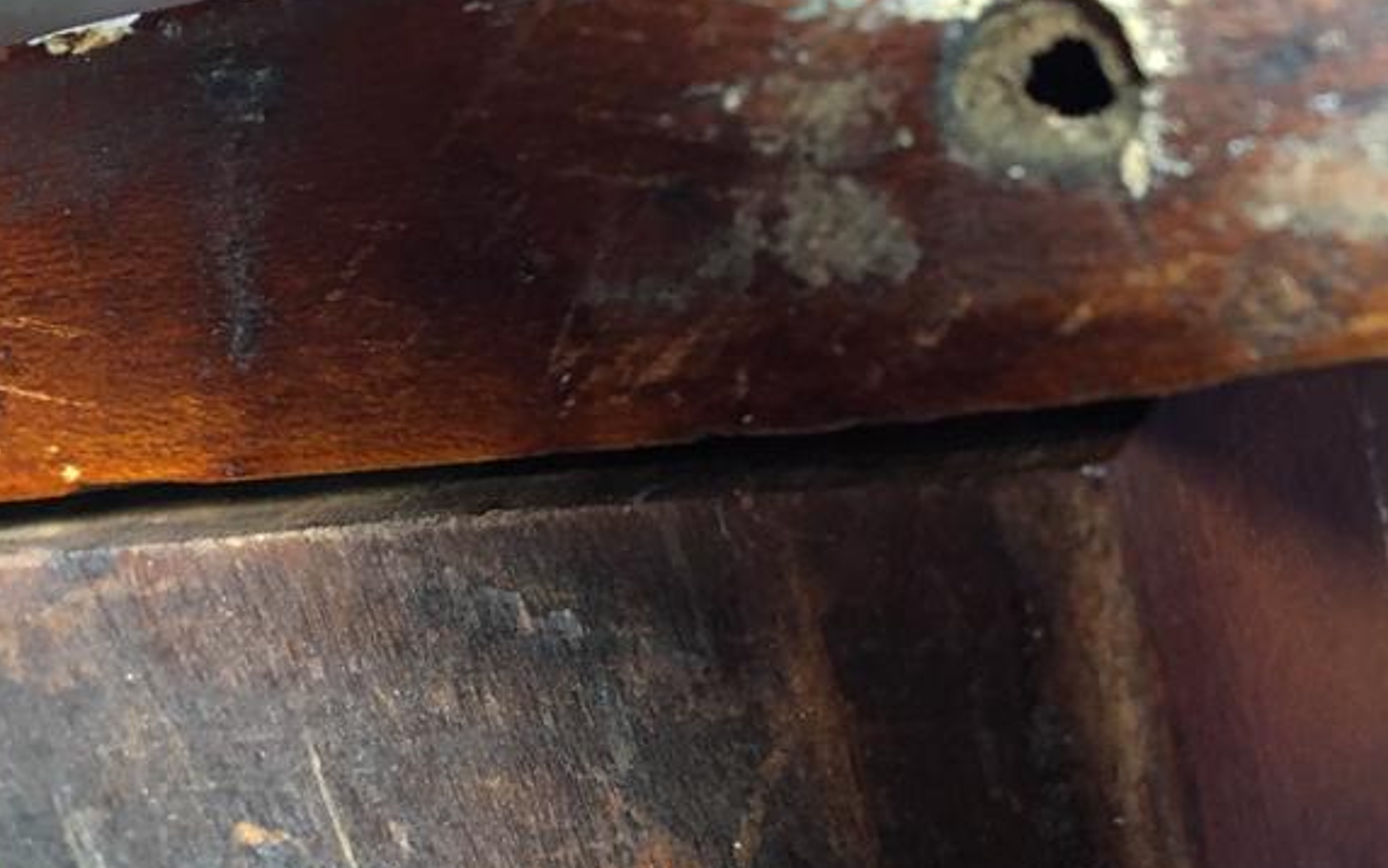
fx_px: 2081
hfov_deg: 36.9
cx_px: 633
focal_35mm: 55
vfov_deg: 23.5
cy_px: 512
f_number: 2.2
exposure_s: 1/17
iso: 200
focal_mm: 4.15
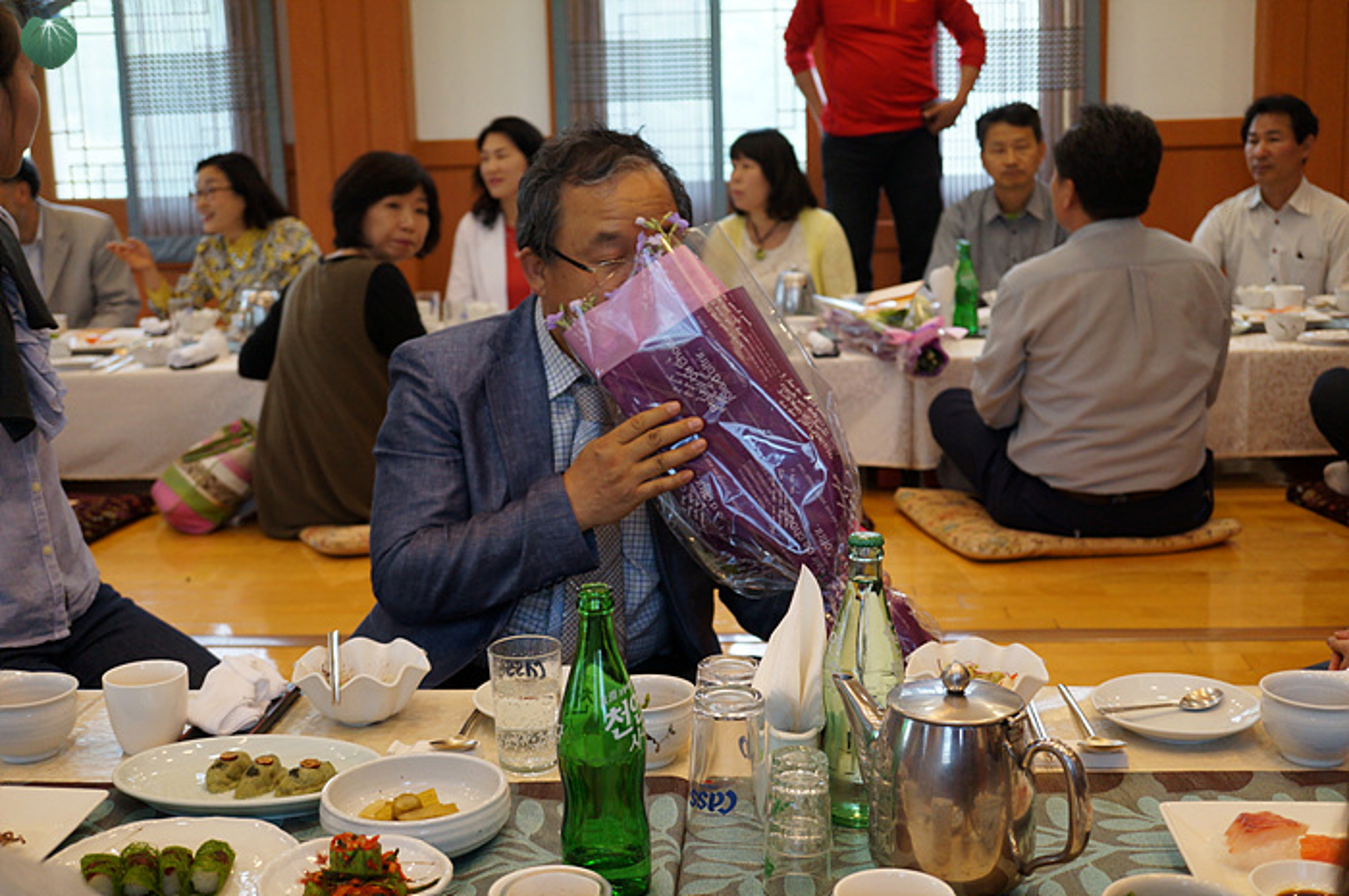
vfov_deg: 29.8
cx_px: 674
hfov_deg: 43.6
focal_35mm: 45
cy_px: 448
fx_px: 1684
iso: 800
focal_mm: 30
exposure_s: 1/160
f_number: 4
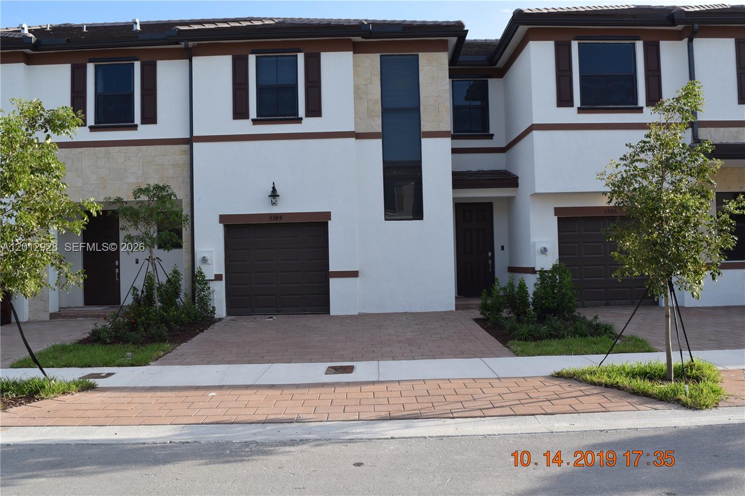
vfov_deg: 40.0
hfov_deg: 57.2
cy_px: 248
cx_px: 372
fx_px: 683
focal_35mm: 33
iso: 200
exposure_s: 1/250
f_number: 8
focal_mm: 22
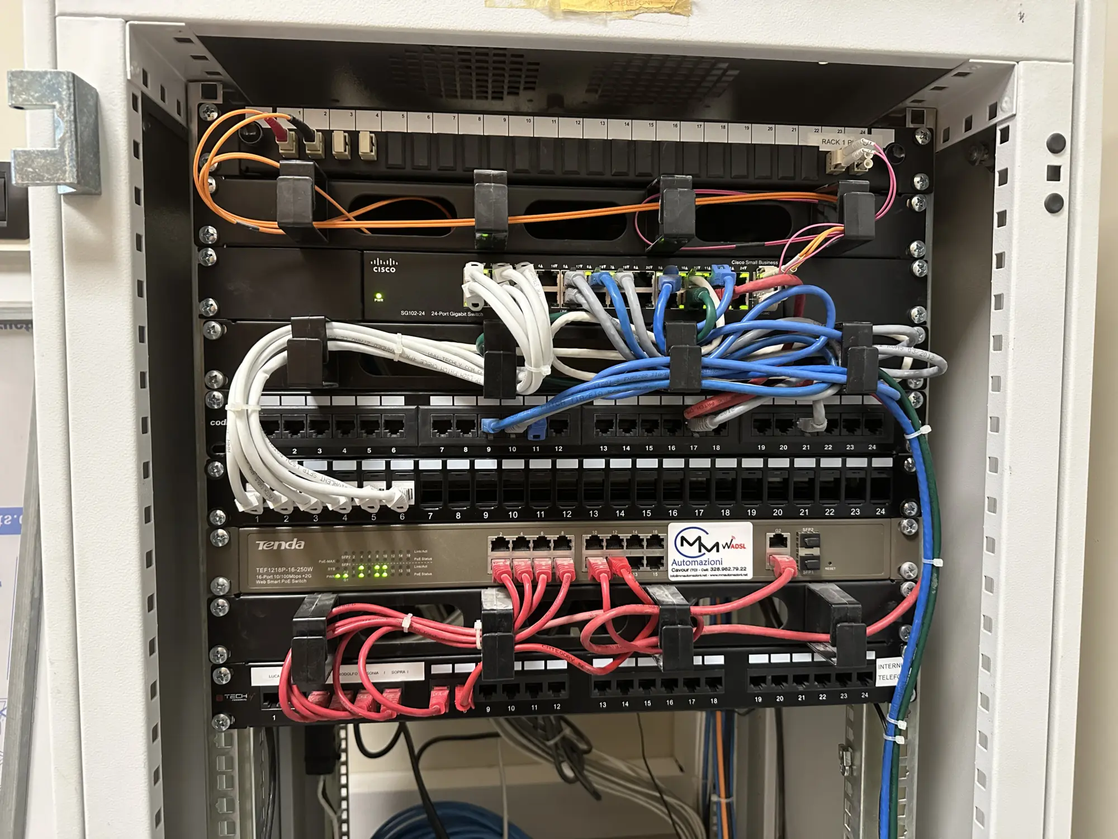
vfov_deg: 56.8
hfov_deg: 71.6
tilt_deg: -3.5
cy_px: 420
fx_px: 775
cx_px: 559
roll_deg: +0.2
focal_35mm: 24
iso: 500
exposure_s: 1/50
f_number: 1.78
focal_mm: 6.86
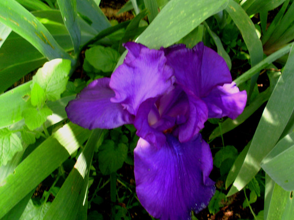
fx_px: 357
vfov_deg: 34.3
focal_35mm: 42
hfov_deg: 44.8
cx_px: 159
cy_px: 116
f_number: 3
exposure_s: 1/60
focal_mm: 6.3
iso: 100
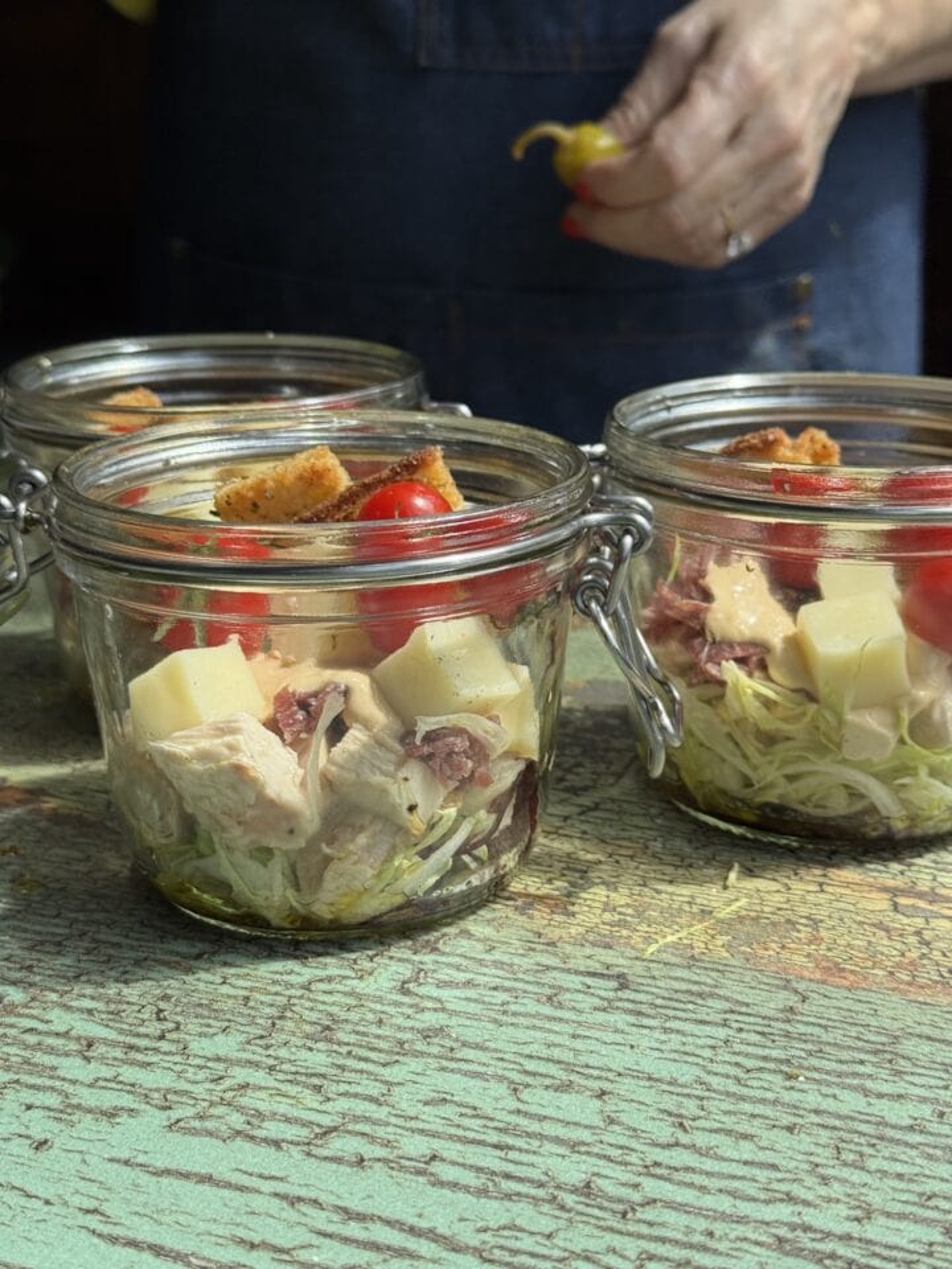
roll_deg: -0.7
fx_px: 1760
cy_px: 634
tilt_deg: -17.7
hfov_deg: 30.3
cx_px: 476
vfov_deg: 39.7
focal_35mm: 48
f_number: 1.78
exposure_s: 1/1458
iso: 64
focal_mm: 6.76
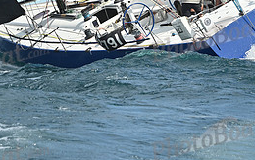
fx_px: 1502
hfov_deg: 9.7
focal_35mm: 216
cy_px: 0
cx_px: 101
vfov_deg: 6.1
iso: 320
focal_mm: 95
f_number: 8
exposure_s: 1/1250
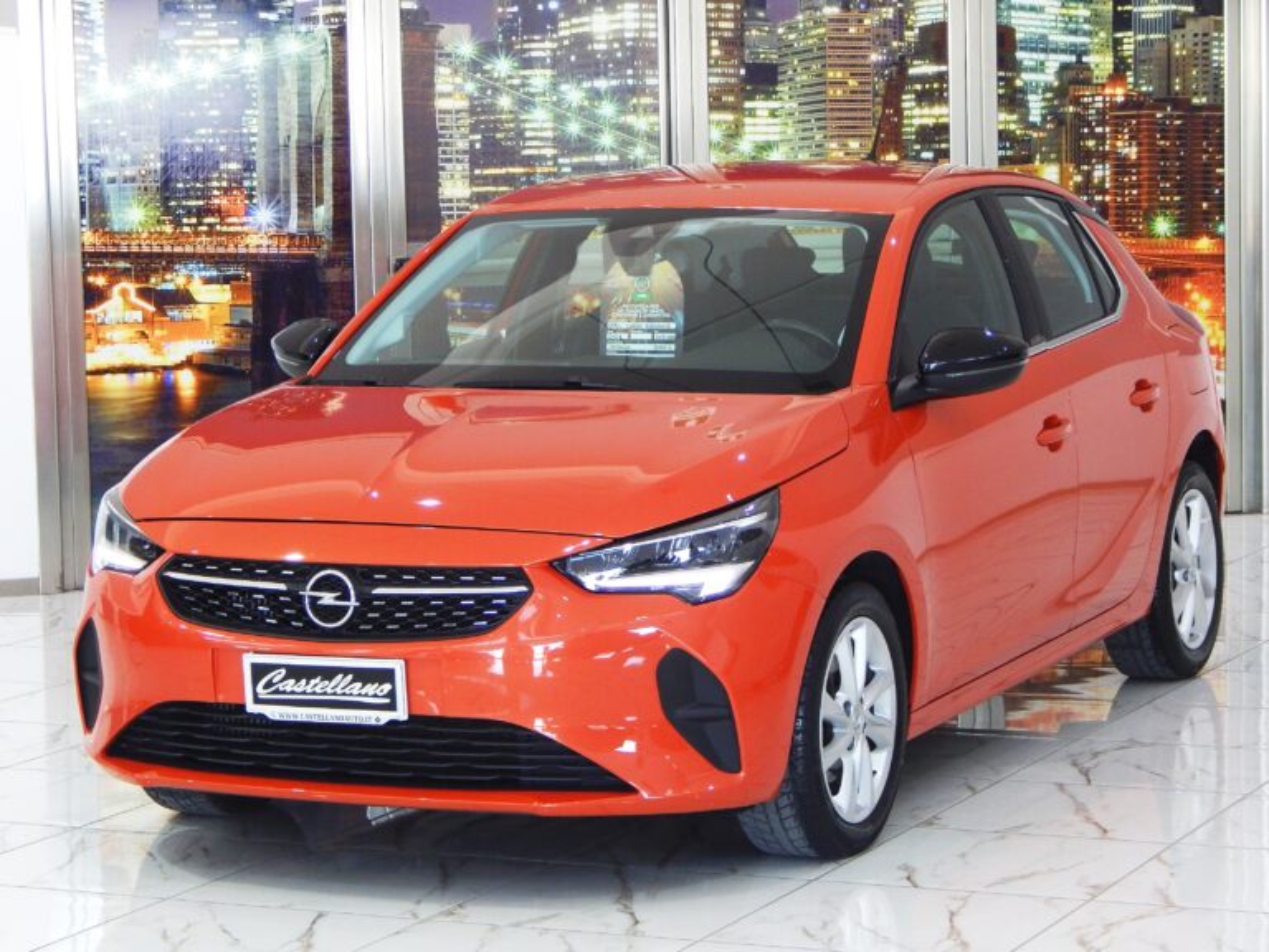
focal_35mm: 104
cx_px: 634
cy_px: 476
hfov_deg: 18.9
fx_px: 3813
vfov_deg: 14.2
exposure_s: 1/30
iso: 250
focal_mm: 18.7
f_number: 4.5
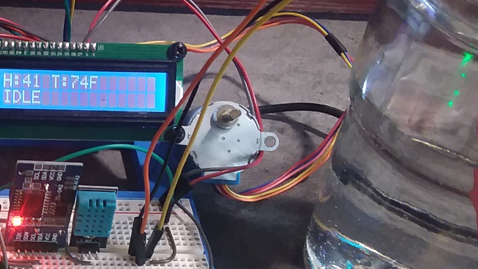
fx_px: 938
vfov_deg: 16.2
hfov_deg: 26.5
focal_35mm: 74
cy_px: 227
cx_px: -37
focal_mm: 2.91
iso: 160
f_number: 1.9
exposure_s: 1/24
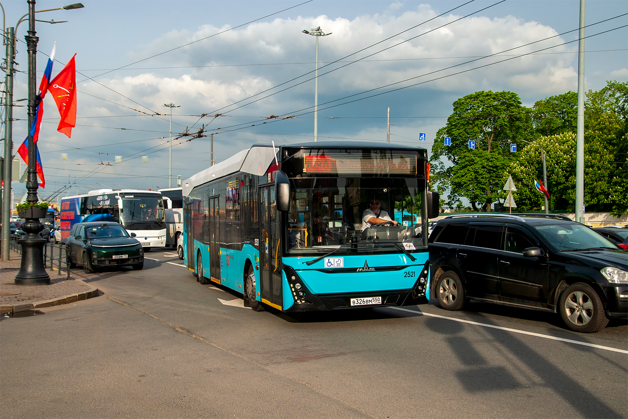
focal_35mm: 36
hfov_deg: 53.1
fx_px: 628
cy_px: 210
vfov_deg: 36.9
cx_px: 314
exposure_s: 1/640
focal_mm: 24
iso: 100
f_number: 6.3
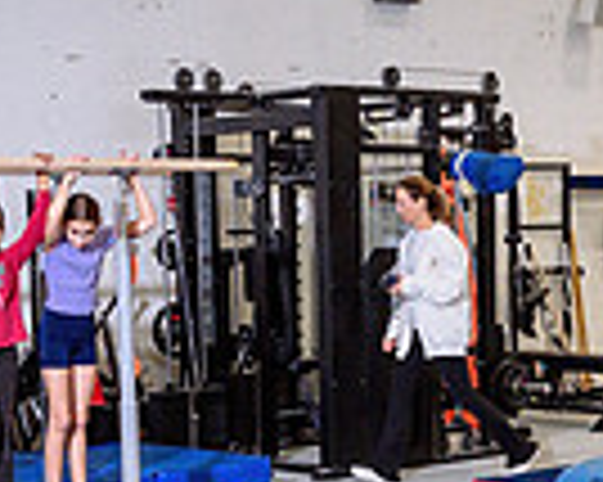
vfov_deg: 14.6
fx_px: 1855
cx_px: 327
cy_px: 471
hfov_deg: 18.5
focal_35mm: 104
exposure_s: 1/640
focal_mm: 24
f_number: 3.5
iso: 1600
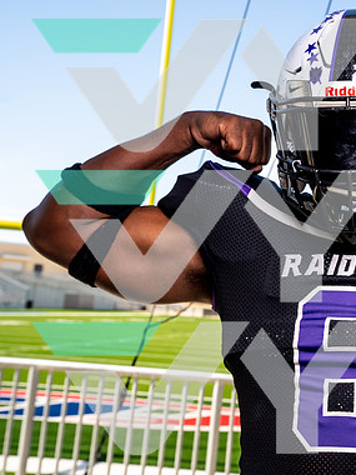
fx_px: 946
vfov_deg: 28.2
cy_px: 237
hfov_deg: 20.6
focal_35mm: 69
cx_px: 354
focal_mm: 47
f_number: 8
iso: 100
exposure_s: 1/125
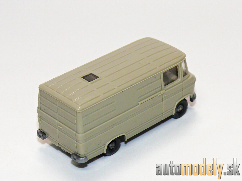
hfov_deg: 17.9
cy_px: 90
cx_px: 121
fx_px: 769
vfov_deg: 13.5
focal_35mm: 110
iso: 100
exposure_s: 1/30
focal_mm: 14
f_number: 4
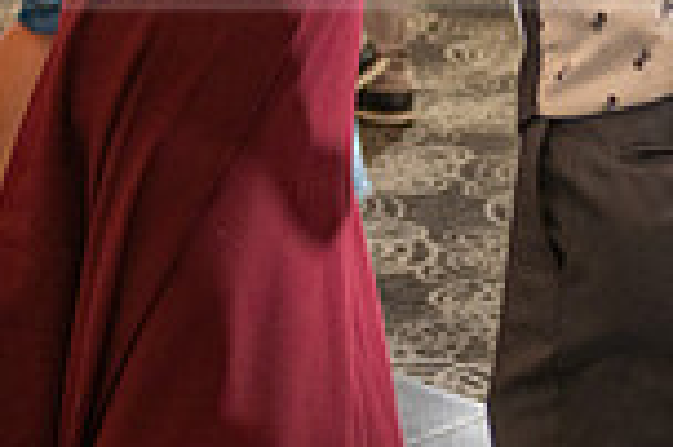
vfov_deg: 9.3
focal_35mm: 145
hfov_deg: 14.2
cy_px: -95
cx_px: 398
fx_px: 2708
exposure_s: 1/125
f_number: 2.8
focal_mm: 38
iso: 800
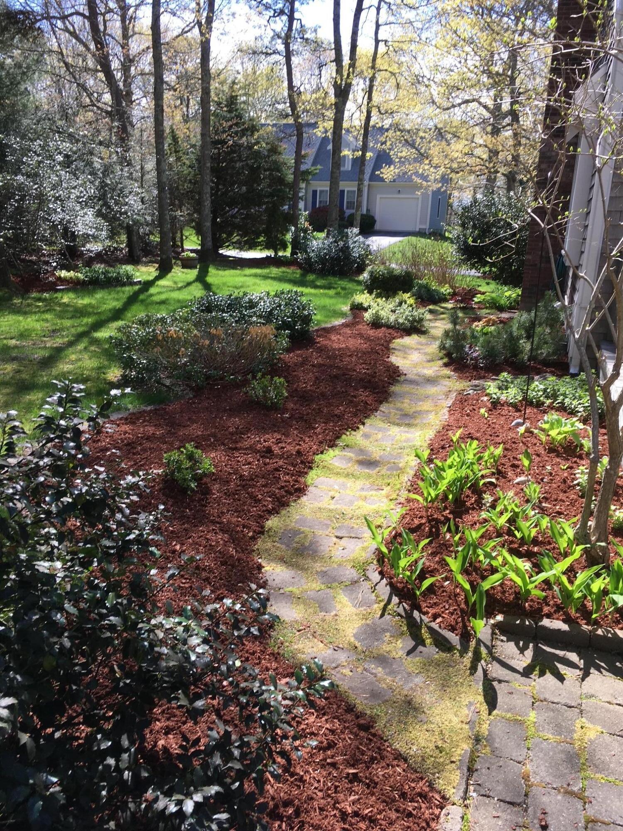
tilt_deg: -16.1
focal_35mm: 29
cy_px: 416
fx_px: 696
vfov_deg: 61.7
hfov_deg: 48.2
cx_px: 312
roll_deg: -1.4
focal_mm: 4.15
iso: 25
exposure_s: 1/416
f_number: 2.2
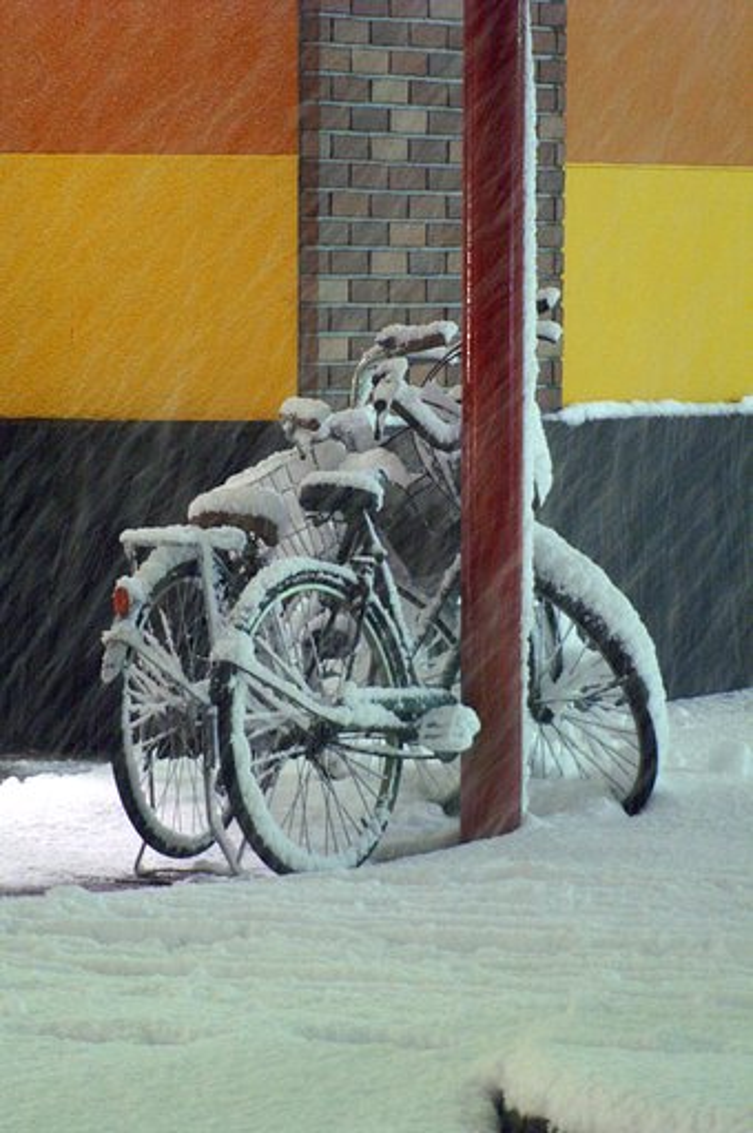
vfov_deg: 8.6
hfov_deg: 5.7
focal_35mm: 240
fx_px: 7550
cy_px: 566
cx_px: 376
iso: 1600
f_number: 5.6
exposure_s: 1/10
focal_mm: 160
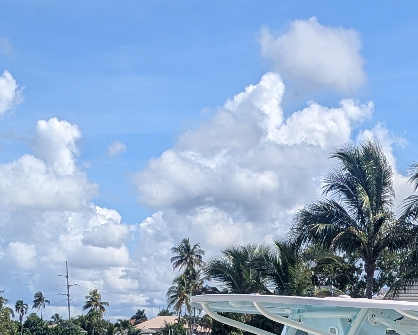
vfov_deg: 14.1
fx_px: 1224
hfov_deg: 19.2
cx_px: 339
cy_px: 568
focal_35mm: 99
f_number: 1.85
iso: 45
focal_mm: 6.81
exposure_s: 1/3425
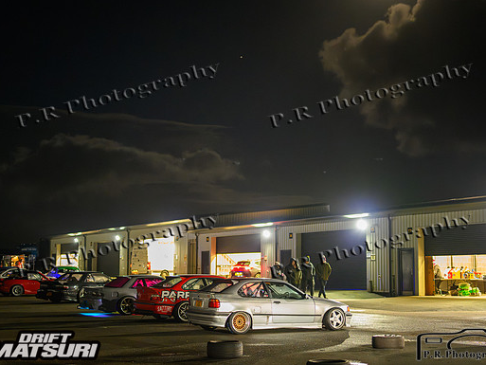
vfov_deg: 24.4
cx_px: 243
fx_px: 843
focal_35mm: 60
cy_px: 186
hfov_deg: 32.2
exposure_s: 1/160
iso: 12800
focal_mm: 50
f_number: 1.2
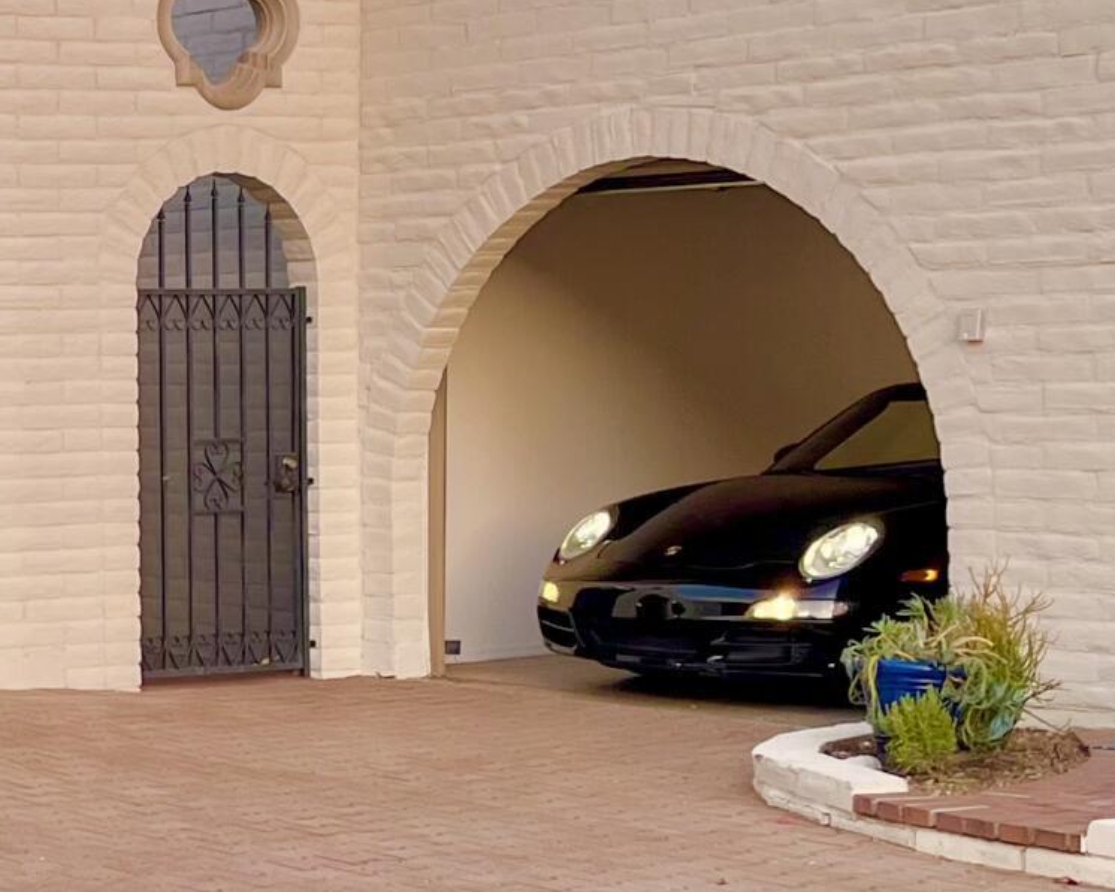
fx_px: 3366
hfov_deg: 17.1
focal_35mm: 102
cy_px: 433
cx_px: -544
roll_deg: +1.8
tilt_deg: -1.5
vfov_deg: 15.1
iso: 40
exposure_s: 1/291
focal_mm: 5.1
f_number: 1.6
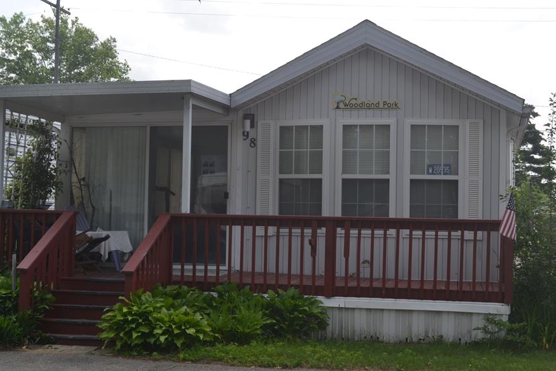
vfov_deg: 22.1
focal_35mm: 62
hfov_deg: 32.6
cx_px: 289
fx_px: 951
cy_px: 178
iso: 100
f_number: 8
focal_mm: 35
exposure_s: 1/200
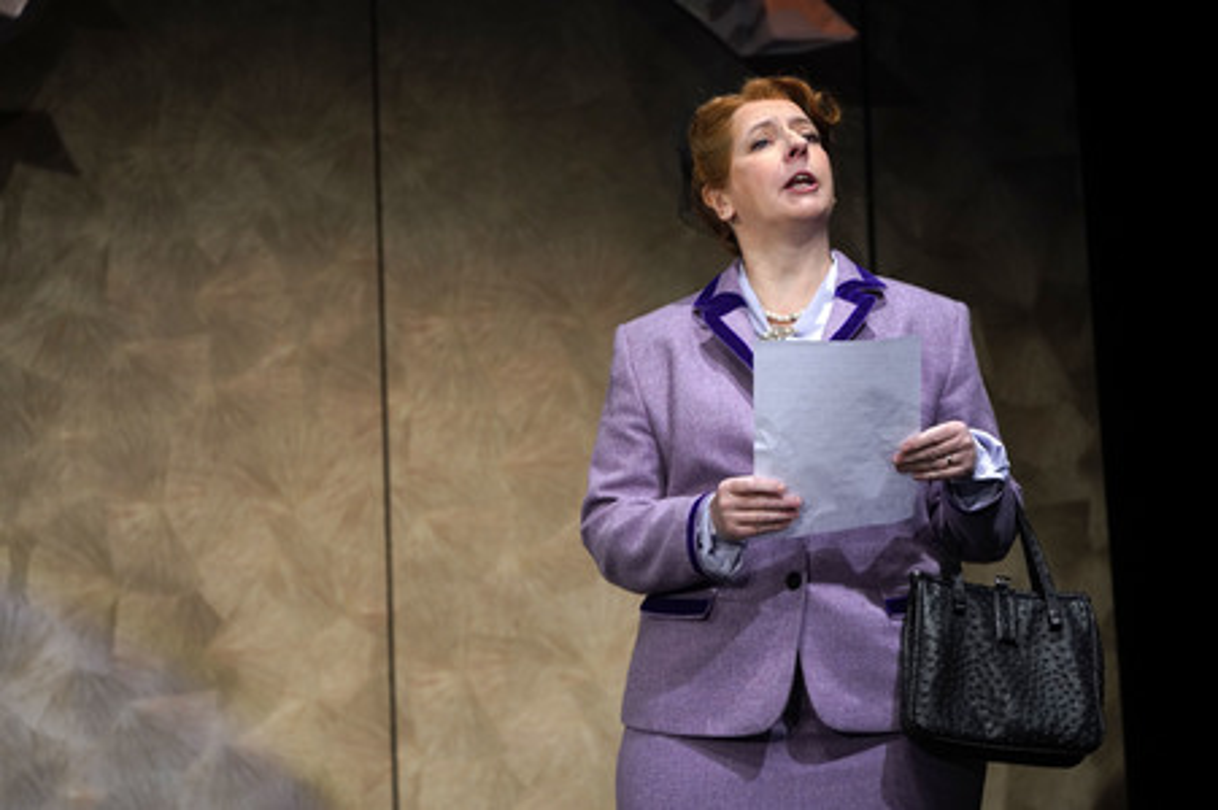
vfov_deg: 6.9
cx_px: 609
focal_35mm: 200
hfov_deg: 10.3
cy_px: 405
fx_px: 6762
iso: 1600
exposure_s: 1/1000
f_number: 5.6
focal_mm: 200
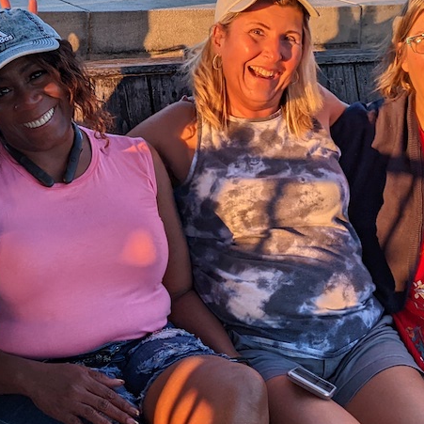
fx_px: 1025
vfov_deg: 23.3
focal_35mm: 74
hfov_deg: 23.2
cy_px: 145
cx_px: 119
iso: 48
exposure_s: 1/650
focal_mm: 4.38
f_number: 1.73
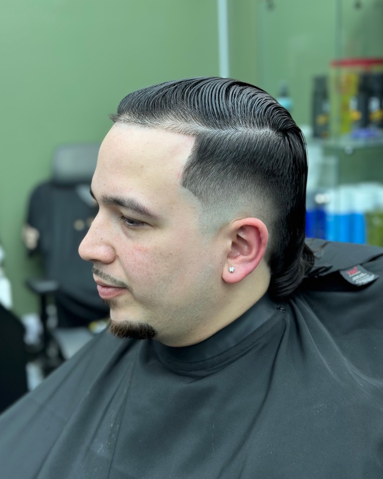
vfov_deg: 36.7
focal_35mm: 51
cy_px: 234
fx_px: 723
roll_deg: +2.6
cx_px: 193
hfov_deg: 29.7
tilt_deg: -12.5
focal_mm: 6.86
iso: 64
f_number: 1.78
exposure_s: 1/132
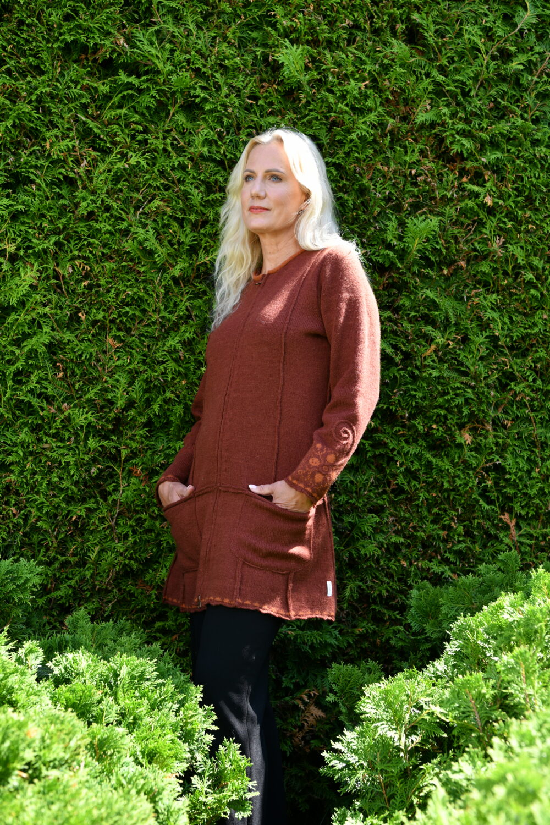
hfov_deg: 24.6
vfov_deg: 36.2
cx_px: 275
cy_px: 412
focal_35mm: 55
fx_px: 1260
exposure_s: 1/125
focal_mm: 55
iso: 100
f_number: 4.8
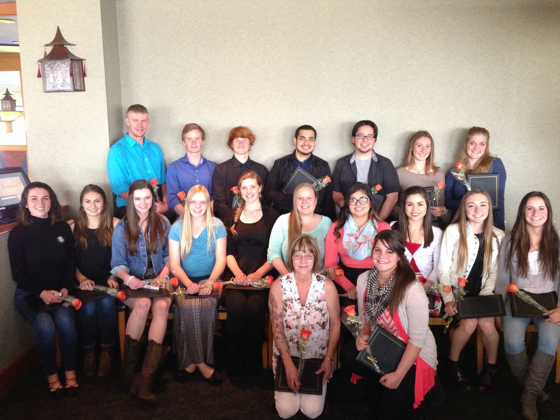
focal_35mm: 33
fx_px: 534
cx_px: 280
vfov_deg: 42.9
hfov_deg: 55.4
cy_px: 210
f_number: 2.4
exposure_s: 1/15
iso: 400
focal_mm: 4.12
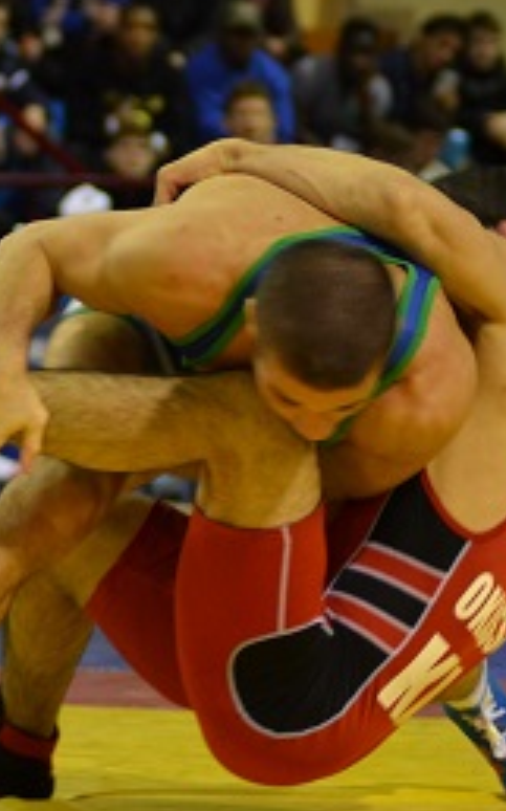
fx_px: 7958
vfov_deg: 5.8
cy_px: 412
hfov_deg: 3.6
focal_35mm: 360
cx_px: 82
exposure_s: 1/125
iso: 1000
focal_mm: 95
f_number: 4
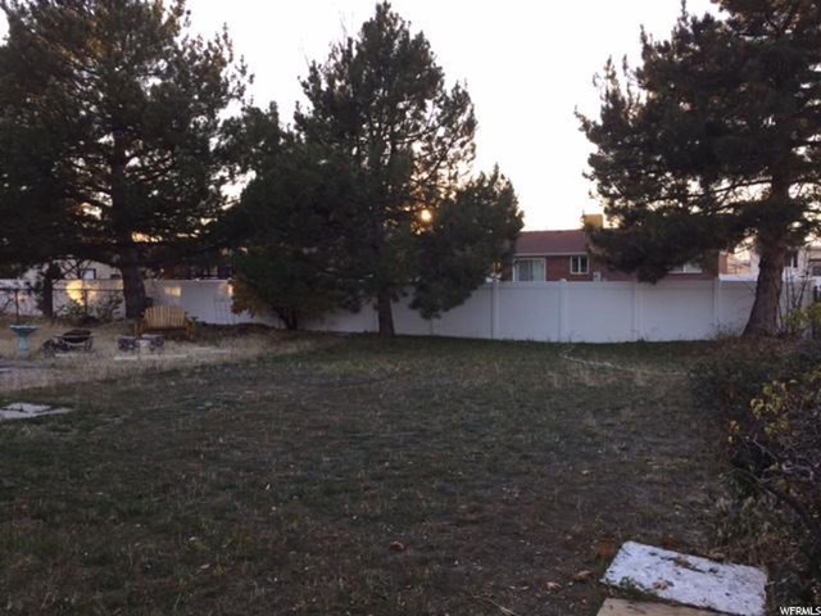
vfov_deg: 48.2
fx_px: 688
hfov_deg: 61.7
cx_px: 410
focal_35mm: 29
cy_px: 308
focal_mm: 4.15
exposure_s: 1/120
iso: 32
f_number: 2.2
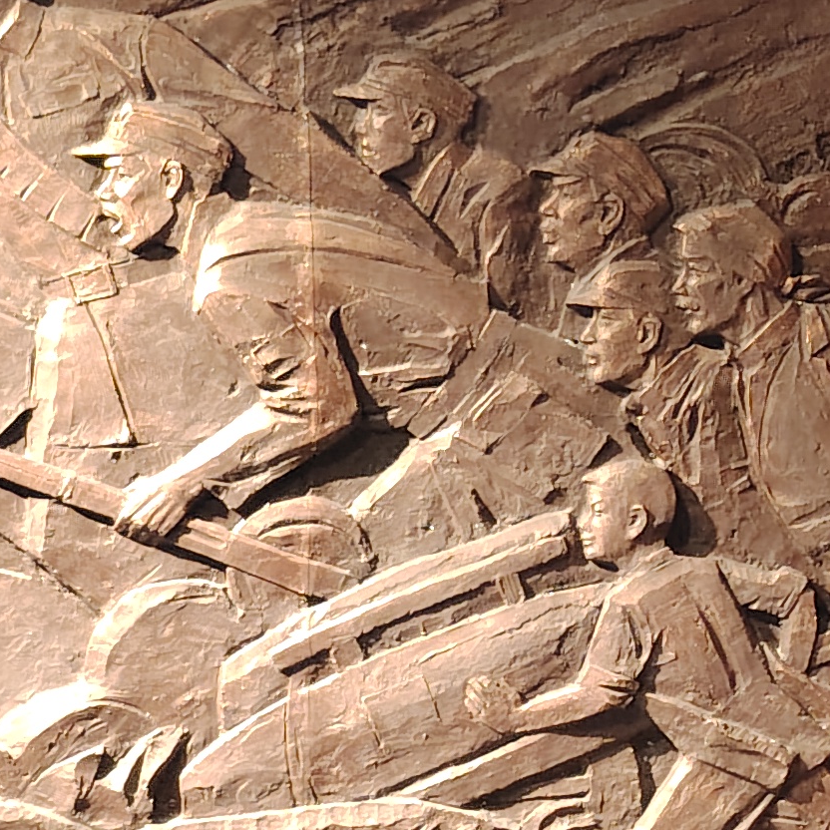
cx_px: 1607
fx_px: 2767
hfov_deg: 14.5
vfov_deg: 17.0
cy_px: 315
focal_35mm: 102
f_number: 1.75
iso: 2703
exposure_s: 1/33.3
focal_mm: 5.25
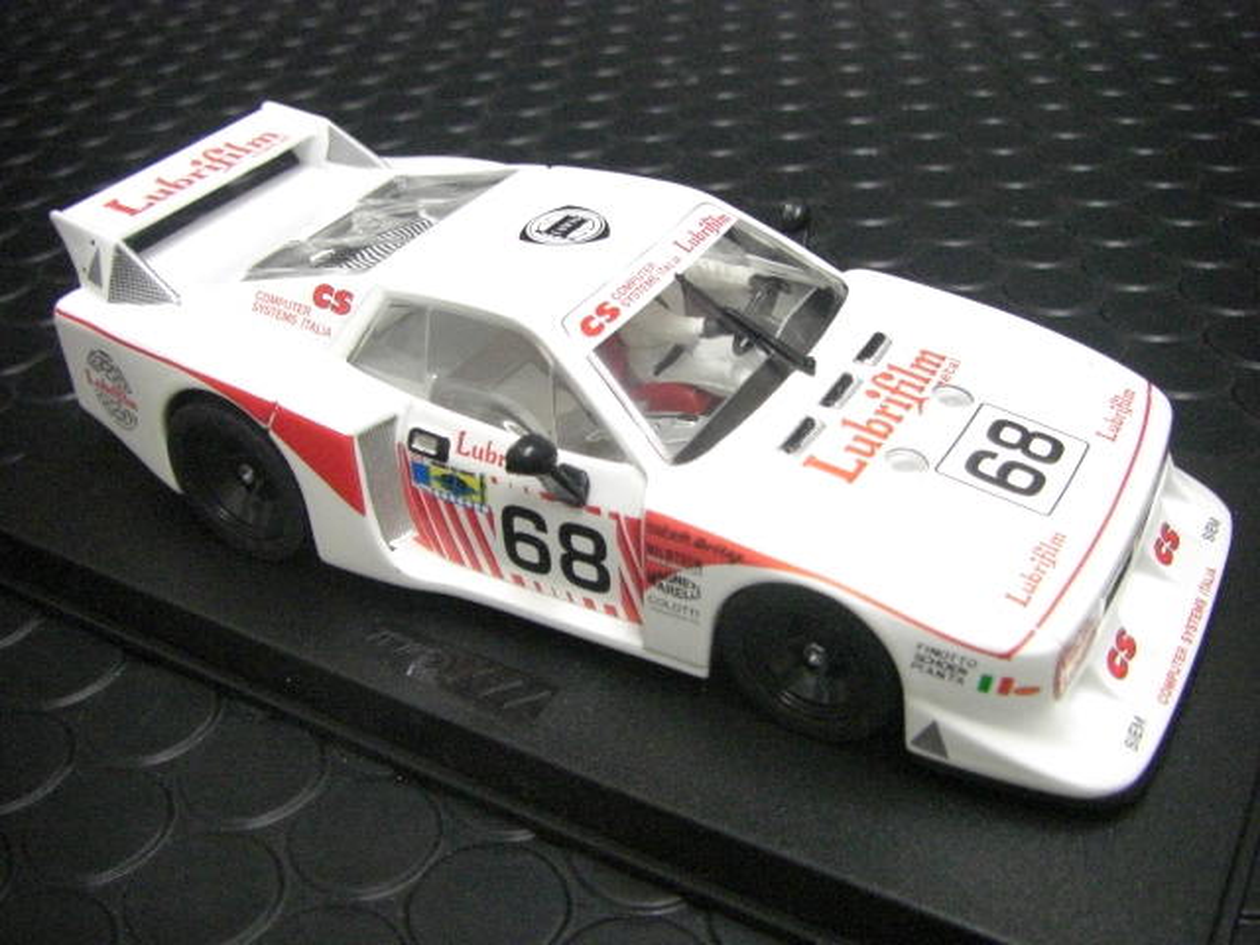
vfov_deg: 37.7
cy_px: 472
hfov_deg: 49.0
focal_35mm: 38
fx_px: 1383
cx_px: 630
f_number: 3.4
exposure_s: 1/100
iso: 800
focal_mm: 6.3
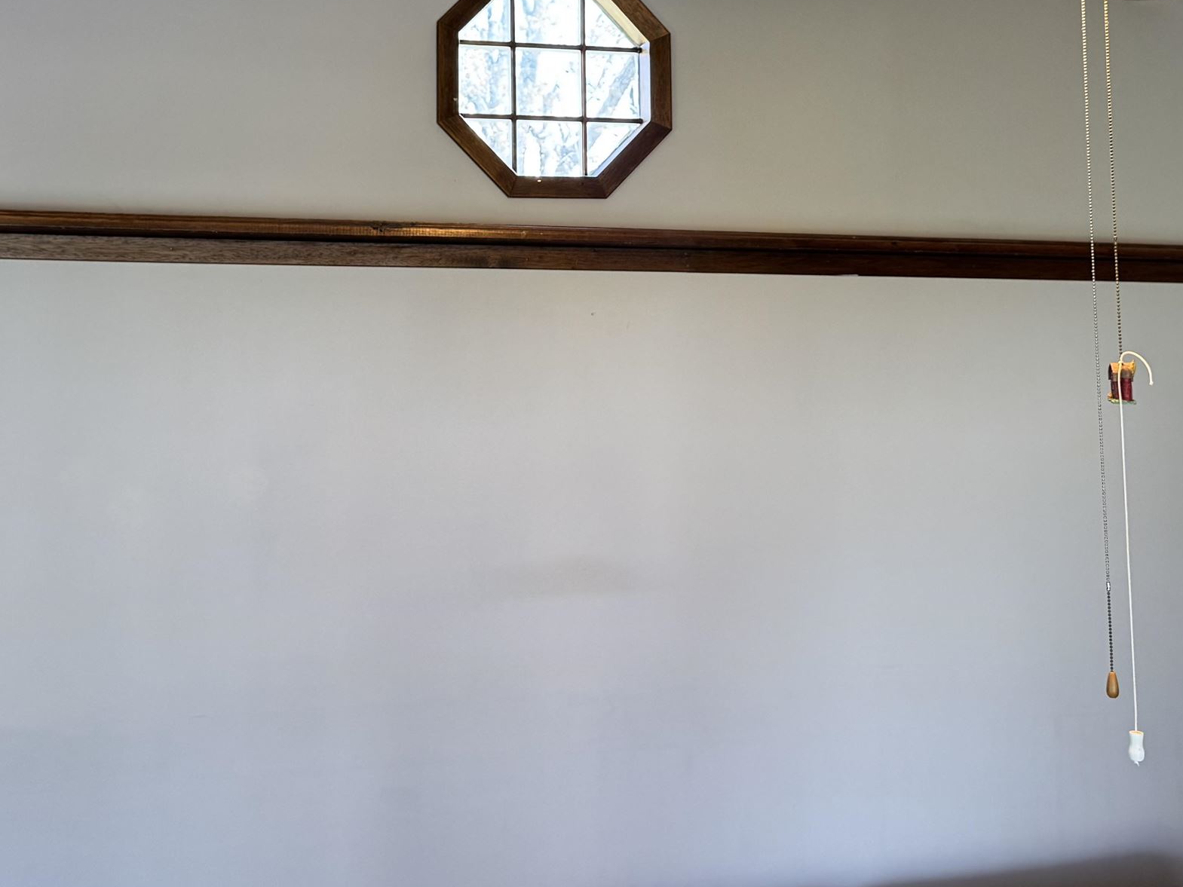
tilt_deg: +6.5
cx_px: 627
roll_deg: -0.3
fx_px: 1606
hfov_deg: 40.4
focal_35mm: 47
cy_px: 145
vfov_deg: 30.0
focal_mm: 6.76
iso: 160
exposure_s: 1/120
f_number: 1.78
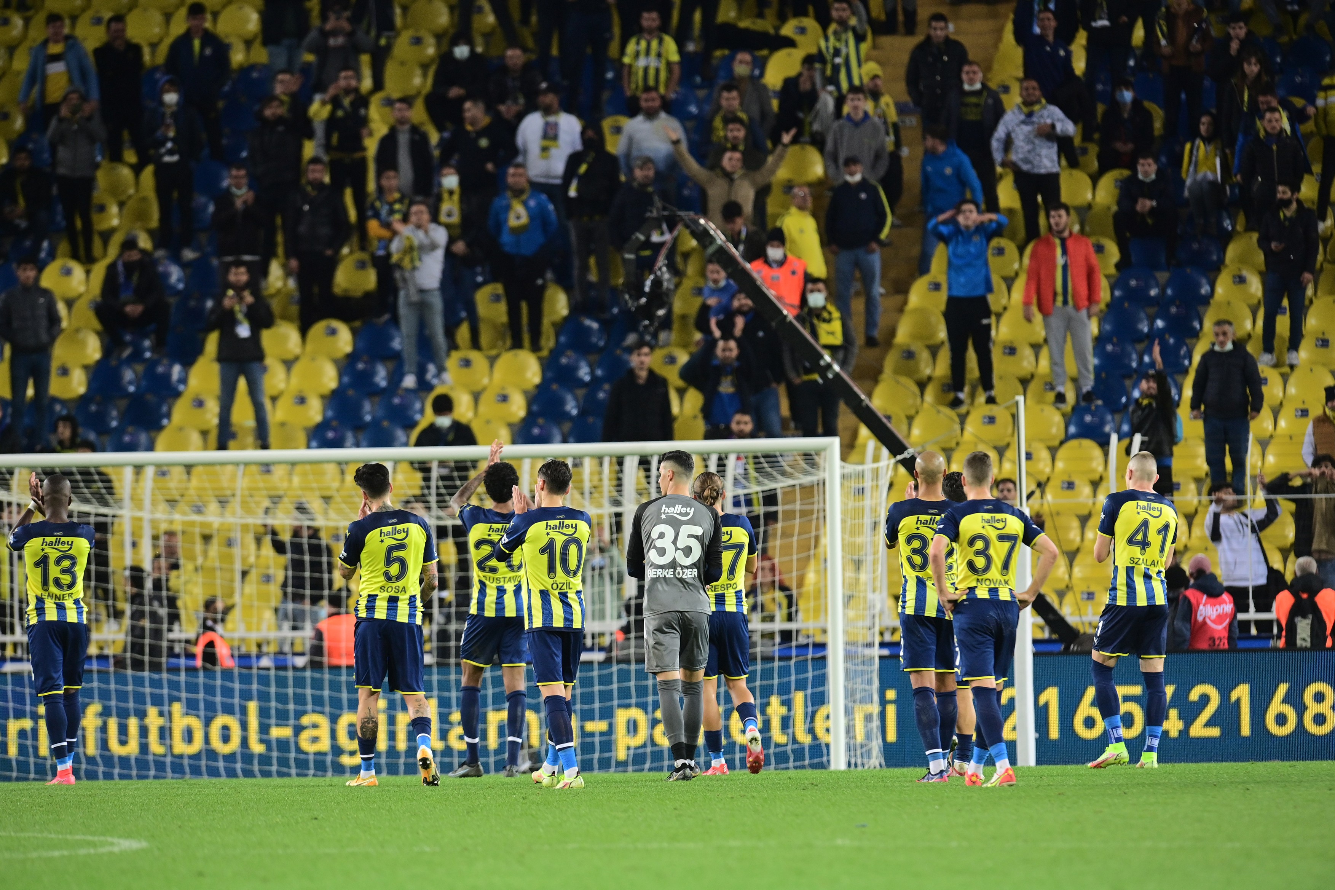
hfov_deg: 5.2
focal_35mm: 400
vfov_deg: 3.4
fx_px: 14832
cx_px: 668
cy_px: 445
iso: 2000
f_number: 5.6
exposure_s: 1/640
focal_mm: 400
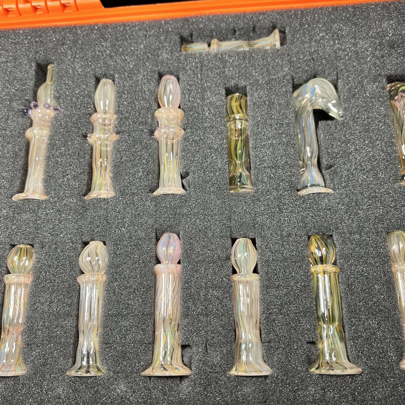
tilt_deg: -69.6
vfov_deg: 52.5
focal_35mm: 31
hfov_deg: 52.5
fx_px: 410
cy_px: 211
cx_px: 203
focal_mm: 5.7
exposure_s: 1/120
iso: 100
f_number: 1.5
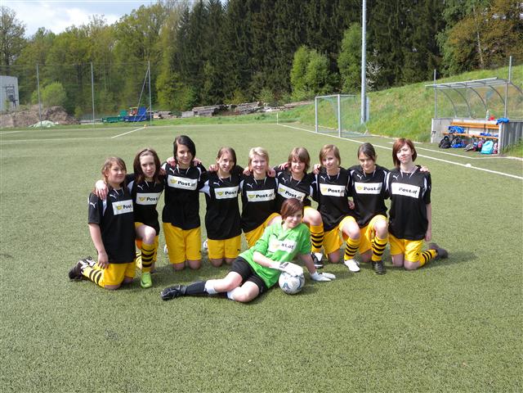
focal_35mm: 31
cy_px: 196
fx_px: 468
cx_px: 262
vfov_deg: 45.4
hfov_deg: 58.4
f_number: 4.7
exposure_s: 1/186
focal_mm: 6.7
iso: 64
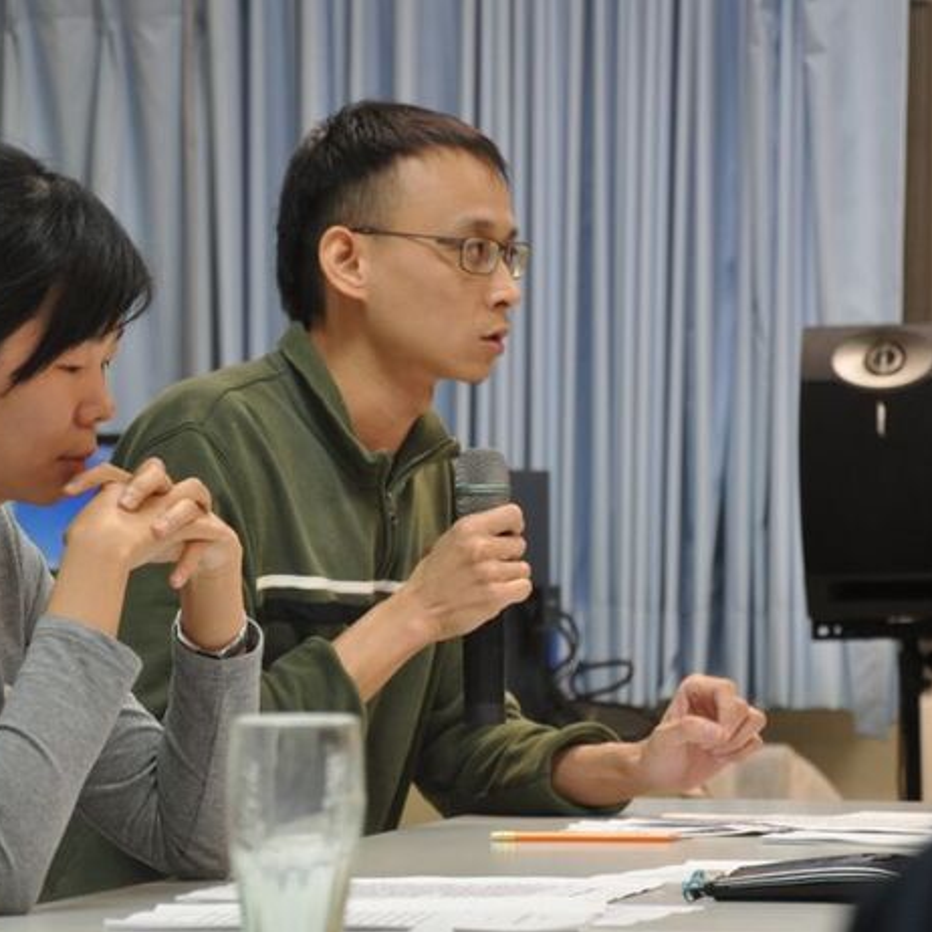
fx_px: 6173
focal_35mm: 203
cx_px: 484
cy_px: 468
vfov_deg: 8.6
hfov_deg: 8.6
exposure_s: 1/30
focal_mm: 105
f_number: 5.6
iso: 800
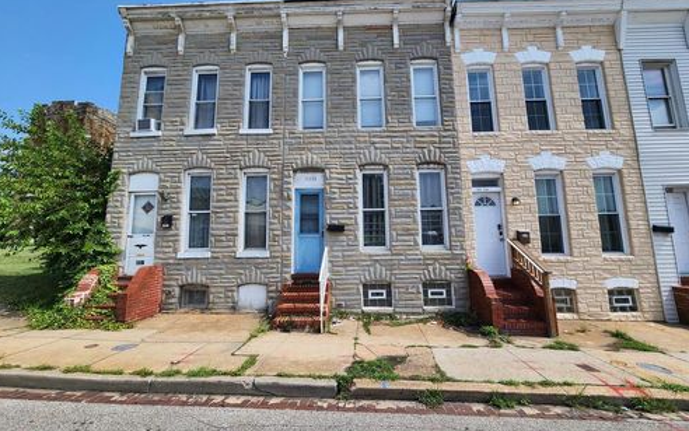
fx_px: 263
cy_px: 202
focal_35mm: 14
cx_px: 346
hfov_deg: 105.3
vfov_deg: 78.6
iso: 50
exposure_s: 1/1973
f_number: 2.2
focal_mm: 2.2
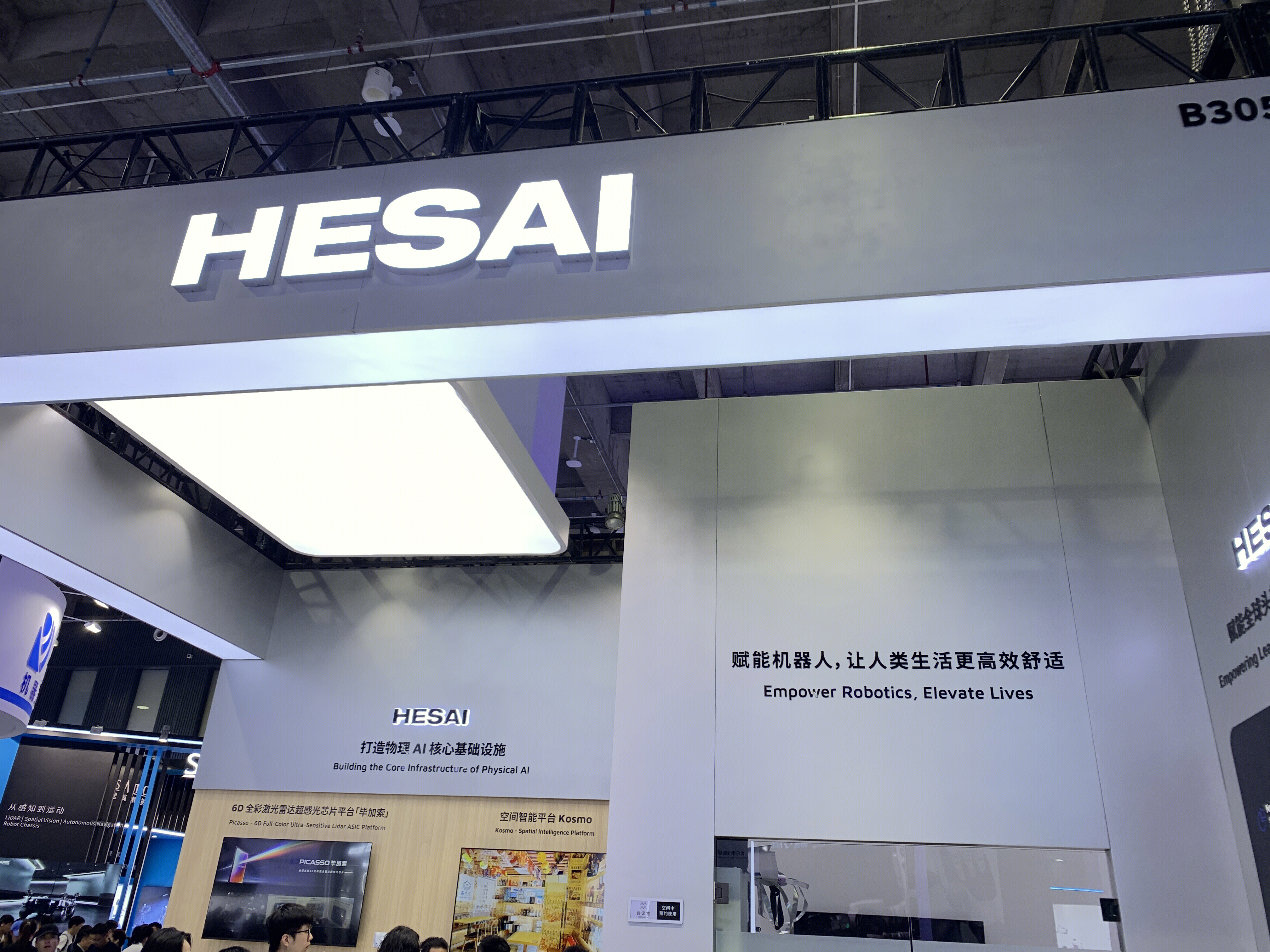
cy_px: 476
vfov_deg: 53.1
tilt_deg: +25.8
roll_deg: -4.0
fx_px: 954
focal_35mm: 26
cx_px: 635
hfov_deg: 67.3
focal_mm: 4.25
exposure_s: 1/100
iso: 25
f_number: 1.8
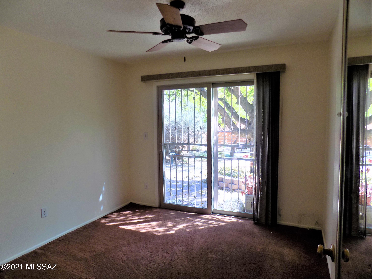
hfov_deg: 73.9
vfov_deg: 58.9
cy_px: 140
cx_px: 186
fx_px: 247
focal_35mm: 23
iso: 100
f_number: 3.1
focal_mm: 4
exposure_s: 1/60
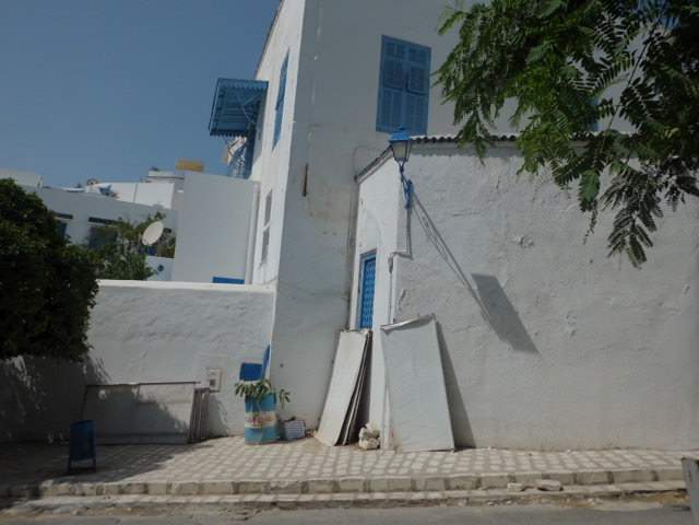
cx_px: 350
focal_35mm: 26
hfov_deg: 67.3
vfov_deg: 53.1
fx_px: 525
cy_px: 262
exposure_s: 1/400
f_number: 8
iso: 64
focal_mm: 4.6
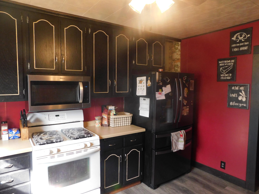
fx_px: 180
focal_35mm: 24
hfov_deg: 71.6
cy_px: 97
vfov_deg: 56.8
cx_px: 127
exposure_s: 1/30
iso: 360
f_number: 3
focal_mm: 4
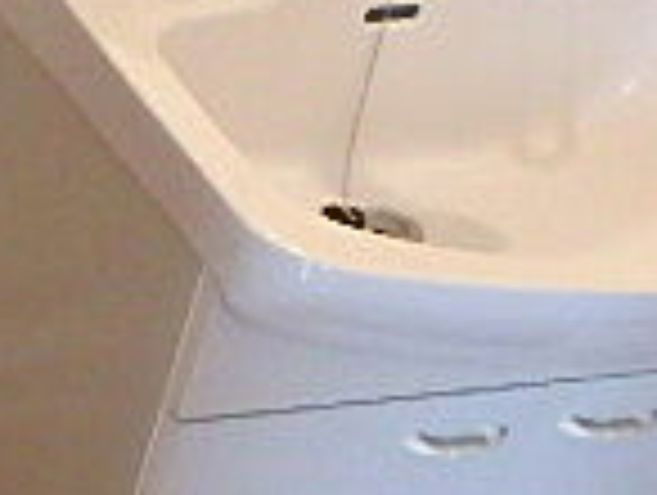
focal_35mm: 92
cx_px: -558
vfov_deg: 16.1
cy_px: 302
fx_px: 1749
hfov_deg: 17.1
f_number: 3.5
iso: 800
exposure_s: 1/125
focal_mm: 3.7
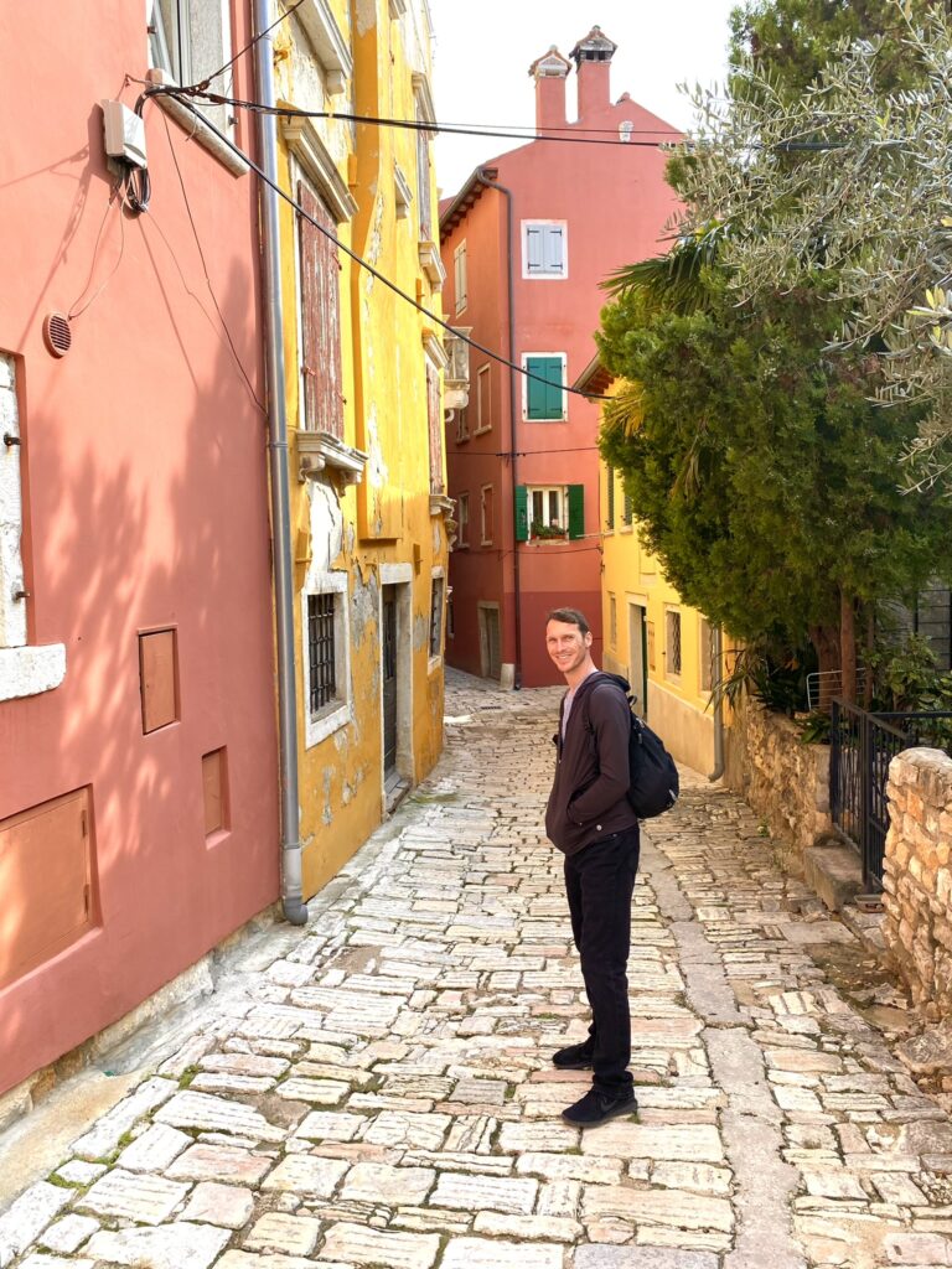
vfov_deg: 67.3
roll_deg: +0.6
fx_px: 953
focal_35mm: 26
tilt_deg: -3.4
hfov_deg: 53.1
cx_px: 476
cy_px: 634
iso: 32
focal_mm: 4.25
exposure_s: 1/546
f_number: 1.8
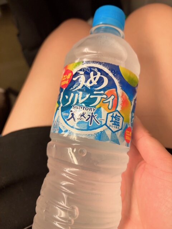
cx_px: 86
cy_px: 114
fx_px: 172
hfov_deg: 53.1
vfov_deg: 67.3
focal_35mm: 26
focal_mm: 5.96
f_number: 1.6
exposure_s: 1/60
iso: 160
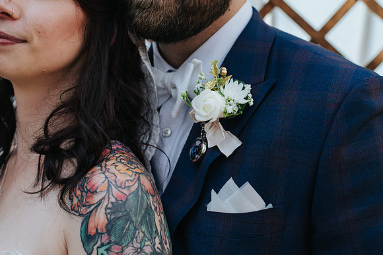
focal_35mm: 51
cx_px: 194
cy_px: 124
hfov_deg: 38.6
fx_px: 547
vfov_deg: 26.2
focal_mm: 35
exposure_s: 1/640
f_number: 3.5
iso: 200
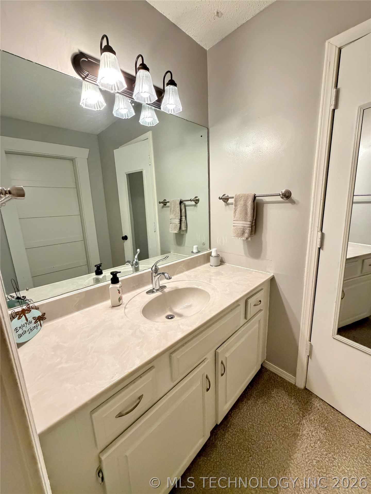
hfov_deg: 85.7
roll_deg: +2.0
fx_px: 200
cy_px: 247
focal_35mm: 14
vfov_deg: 102.1
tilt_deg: -11.5
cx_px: 186
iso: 1000
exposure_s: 1/40
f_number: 2.2
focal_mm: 2.22
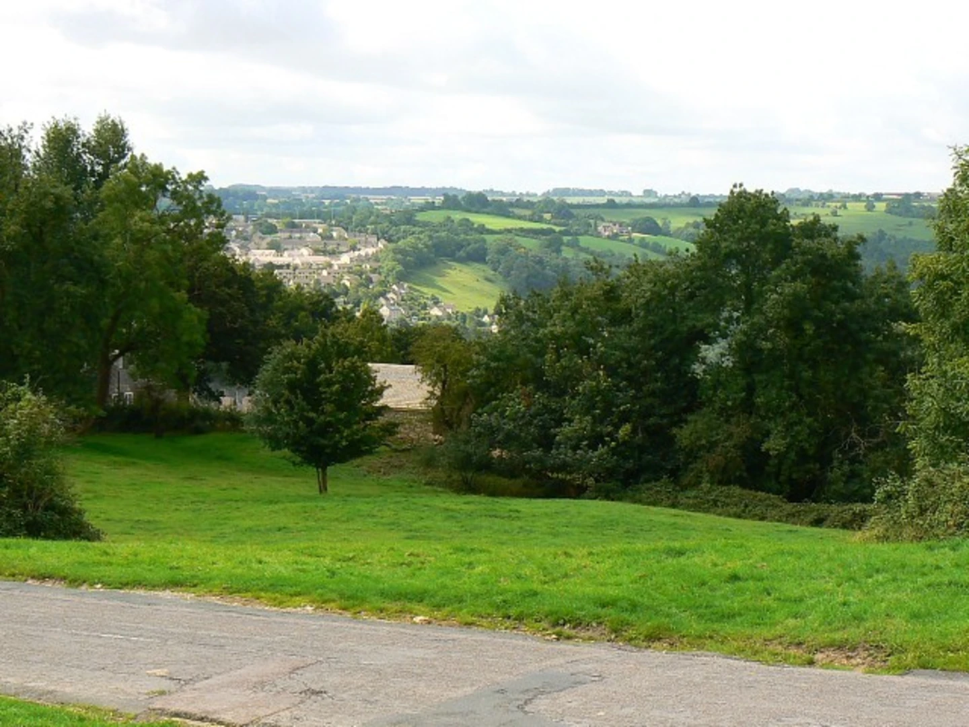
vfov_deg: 21.6
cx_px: 484
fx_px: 1904
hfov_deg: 28.6
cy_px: 364
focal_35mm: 68
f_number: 5.6
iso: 80
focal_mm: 9.3
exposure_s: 1/250
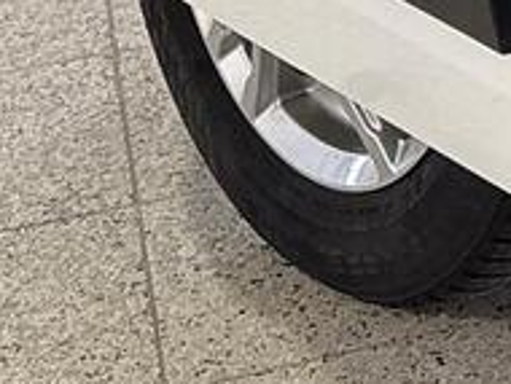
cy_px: -918
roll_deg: -1.7
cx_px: 1589
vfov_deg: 6.6
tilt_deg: -7.1
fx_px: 2912
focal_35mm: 197
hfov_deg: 8.3
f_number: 1.6
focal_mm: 5.96
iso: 100
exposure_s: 1/100
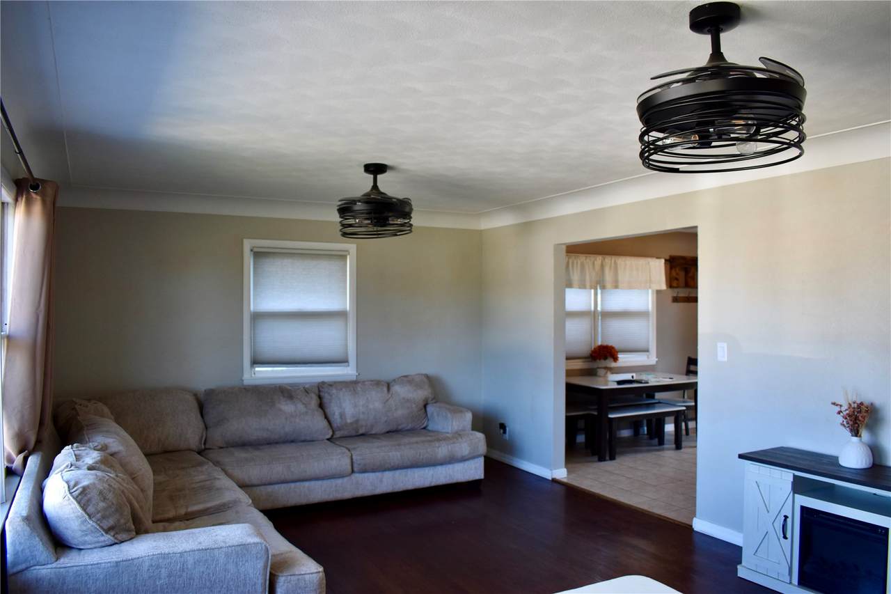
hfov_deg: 67.4
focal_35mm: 27
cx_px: 446
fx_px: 668
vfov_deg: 47.9
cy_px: 297
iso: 400
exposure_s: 1/100
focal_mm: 18
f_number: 4.5
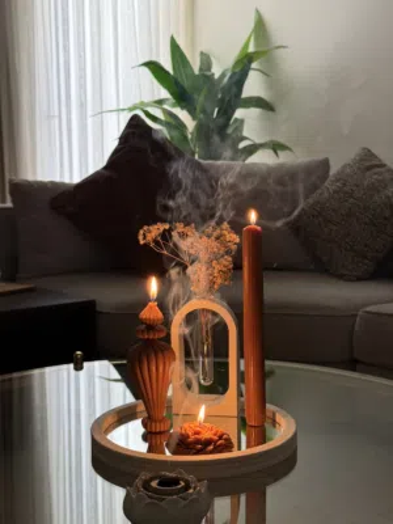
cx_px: 196
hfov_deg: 30.3
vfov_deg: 39.7
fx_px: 727
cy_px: 262
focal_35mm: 48
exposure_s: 1/60
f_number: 1.78
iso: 200
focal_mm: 6.76
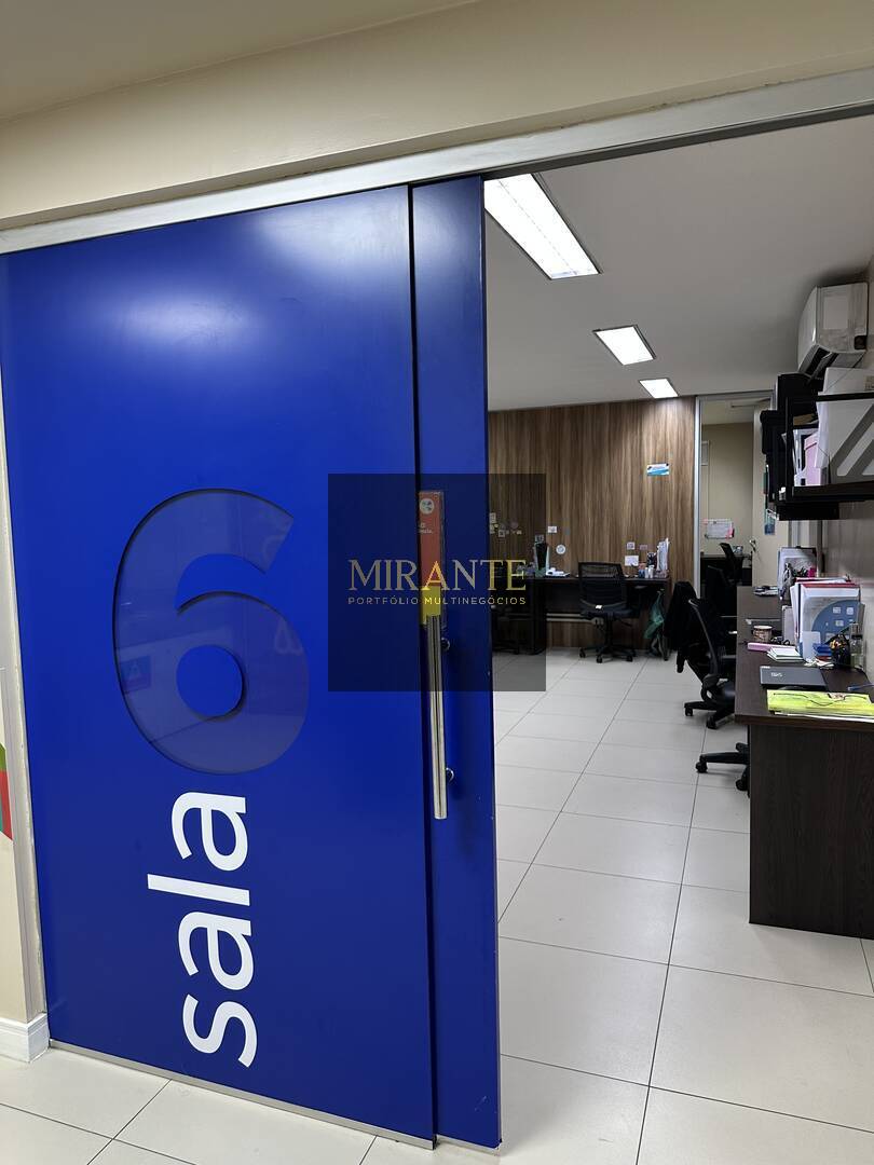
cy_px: 582
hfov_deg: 56.8
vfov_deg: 71.6
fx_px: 808
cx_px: 437
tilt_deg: -1.4
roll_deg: -0.5
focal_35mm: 24
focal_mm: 6.86
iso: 160
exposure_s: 1/60
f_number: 1.78
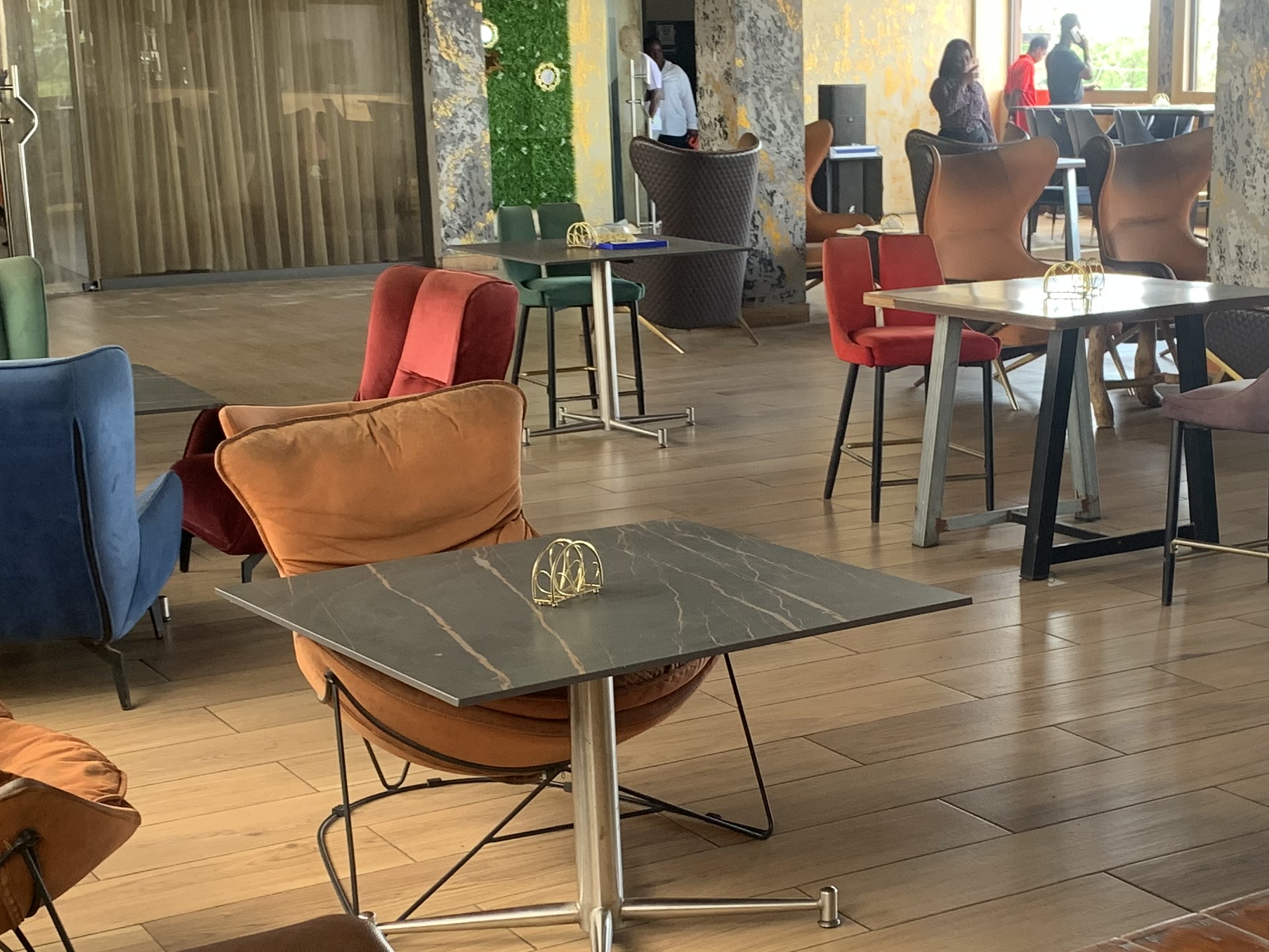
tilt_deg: -13.8
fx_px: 2127
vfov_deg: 25.1
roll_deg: +0.4
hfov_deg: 33.0
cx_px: 828
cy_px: 630
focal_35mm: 58
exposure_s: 1/84
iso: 100
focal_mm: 4.25
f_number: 1.8
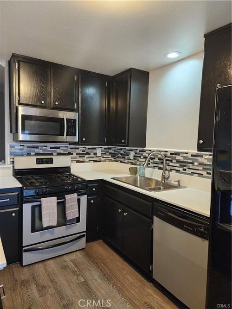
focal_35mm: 23
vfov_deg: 73.9
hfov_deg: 58.9
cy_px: 154
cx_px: 116
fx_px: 206
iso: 800
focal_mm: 6.4
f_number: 1.8
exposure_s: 1/60
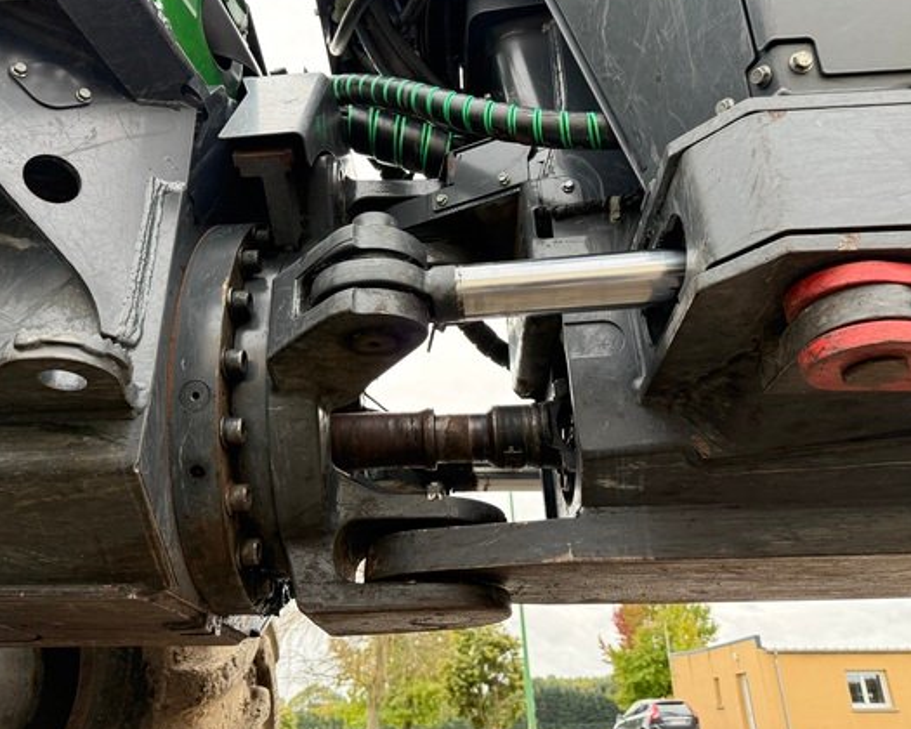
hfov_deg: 60.3
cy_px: 314
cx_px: 411
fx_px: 782
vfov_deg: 49.8
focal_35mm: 29
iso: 200
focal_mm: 6.76
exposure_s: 1/230
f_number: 1.78
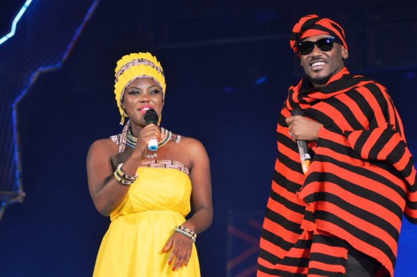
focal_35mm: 147
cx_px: 208
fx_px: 1702
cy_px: 138
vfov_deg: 9.3
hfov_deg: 14.0
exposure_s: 1/125
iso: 400
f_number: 4
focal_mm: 98
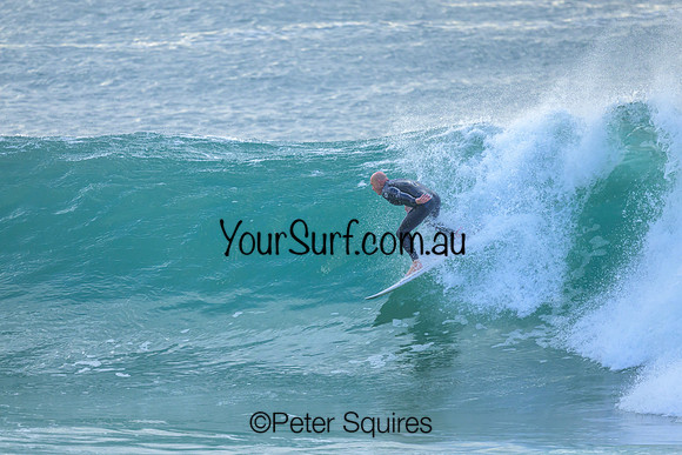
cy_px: 228
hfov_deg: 2.6
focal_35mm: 800
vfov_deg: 1.7
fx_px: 15158
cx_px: 341
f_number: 6.3
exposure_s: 1/2500
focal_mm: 800
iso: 1400
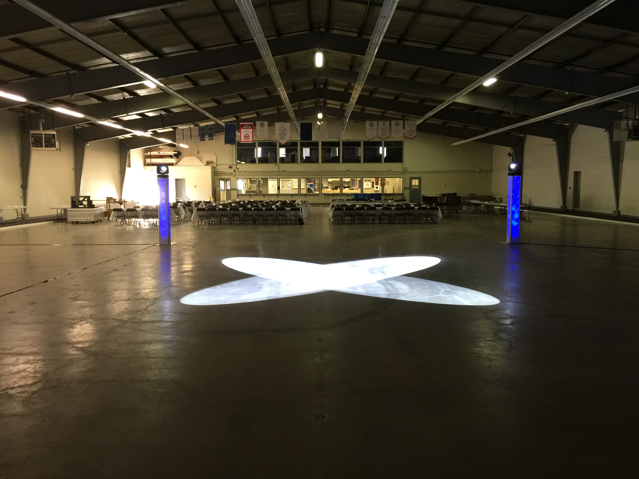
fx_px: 535
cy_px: 240
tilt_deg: -6.0
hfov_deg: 61.7
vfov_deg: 48.2
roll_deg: -0.3
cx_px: 320
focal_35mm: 29
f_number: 2.2
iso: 80
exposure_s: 1/15
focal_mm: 4.15
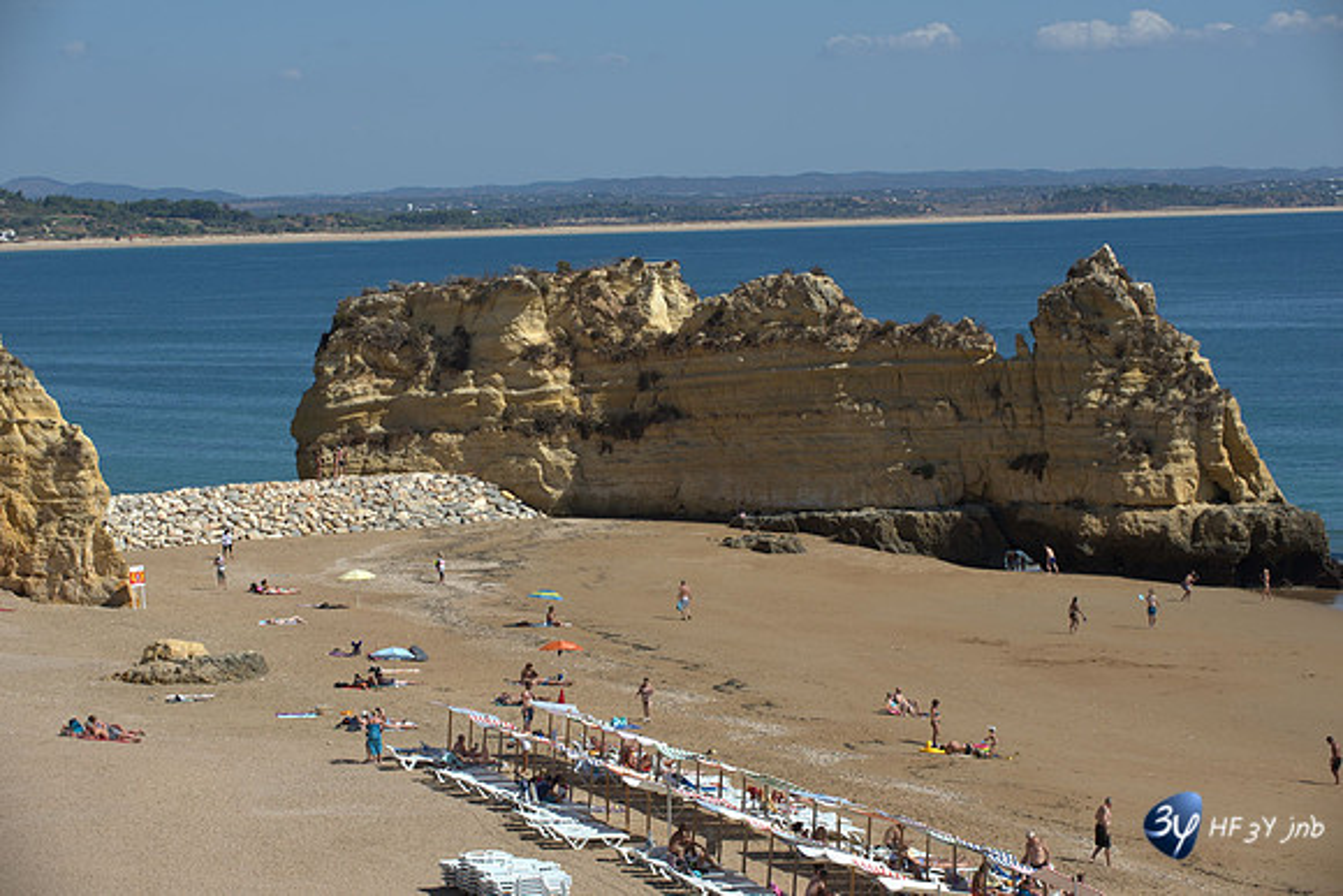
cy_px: 448
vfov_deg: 11.4
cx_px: 672
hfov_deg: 17.1
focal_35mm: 120
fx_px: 4478
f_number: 9
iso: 200
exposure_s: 1/320
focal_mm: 120
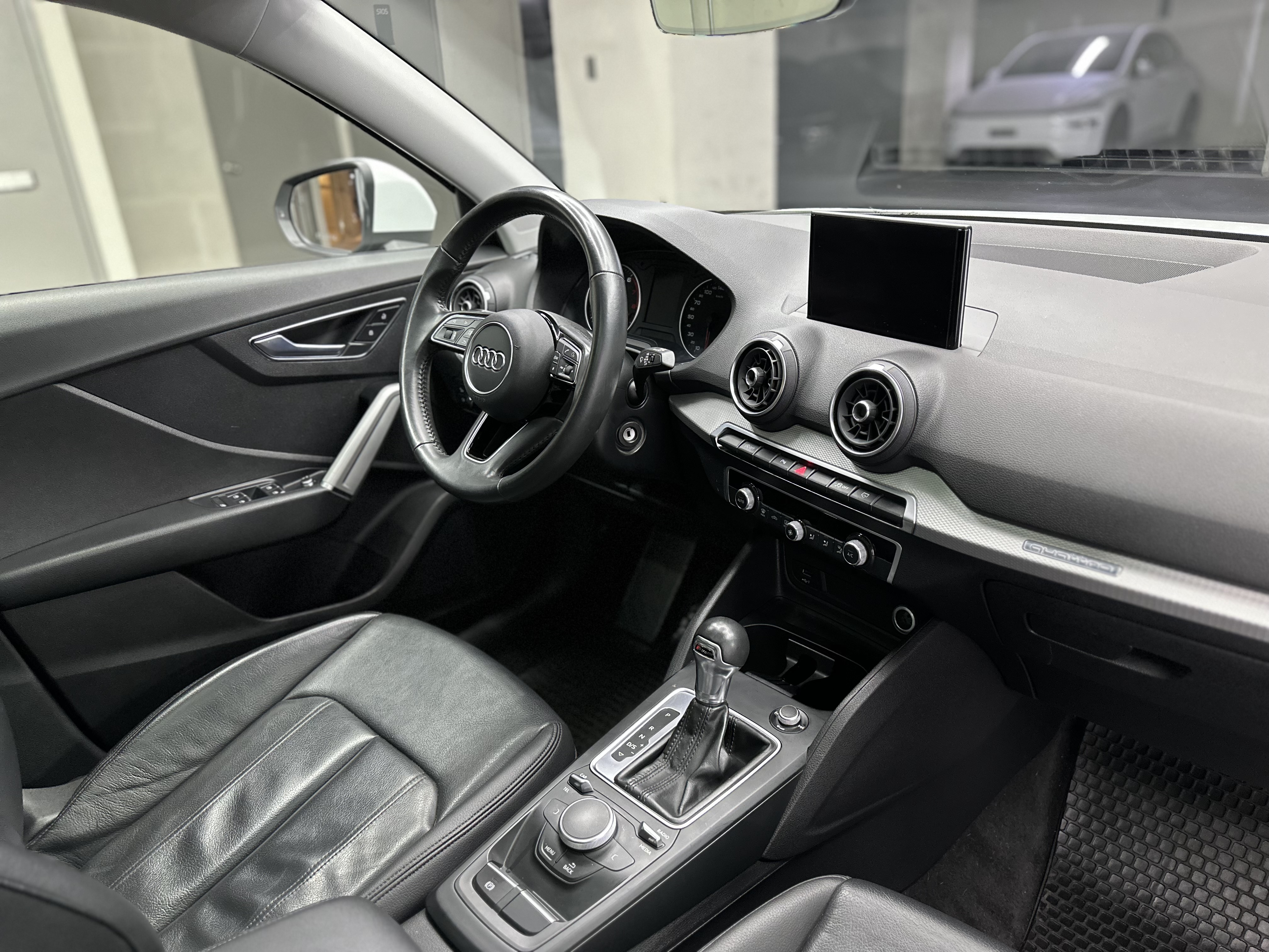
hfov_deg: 71.6
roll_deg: +4.1
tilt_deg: -23.4
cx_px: 634
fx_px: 880
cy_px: 476
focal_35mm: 24
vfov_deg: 56.8
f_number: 1.78
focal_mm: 6.86
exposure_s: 1/50
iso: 500
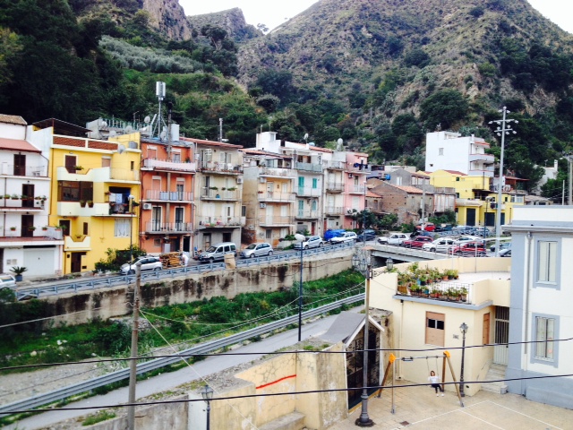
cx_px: 286
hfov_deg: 52.6
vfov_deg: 40.7
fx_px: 579
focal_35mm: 35
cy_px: 215
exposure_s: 1/60
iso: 64
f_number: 2.4
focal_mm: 4.28
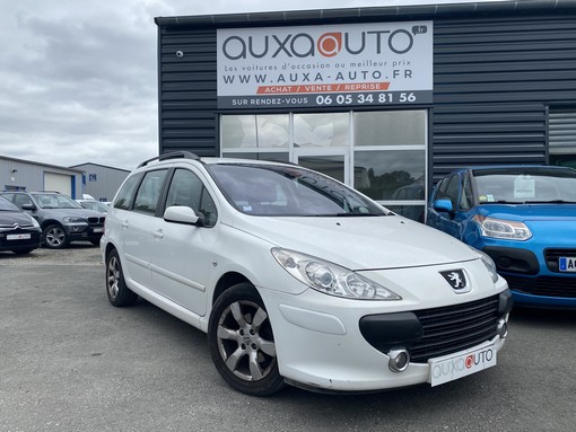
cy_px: 216
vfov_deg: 53.1
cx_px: 288
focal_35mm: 26
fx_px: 433
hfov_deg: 67.3
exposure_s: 1/2315
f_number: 1.8
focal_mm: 4.25
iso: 32
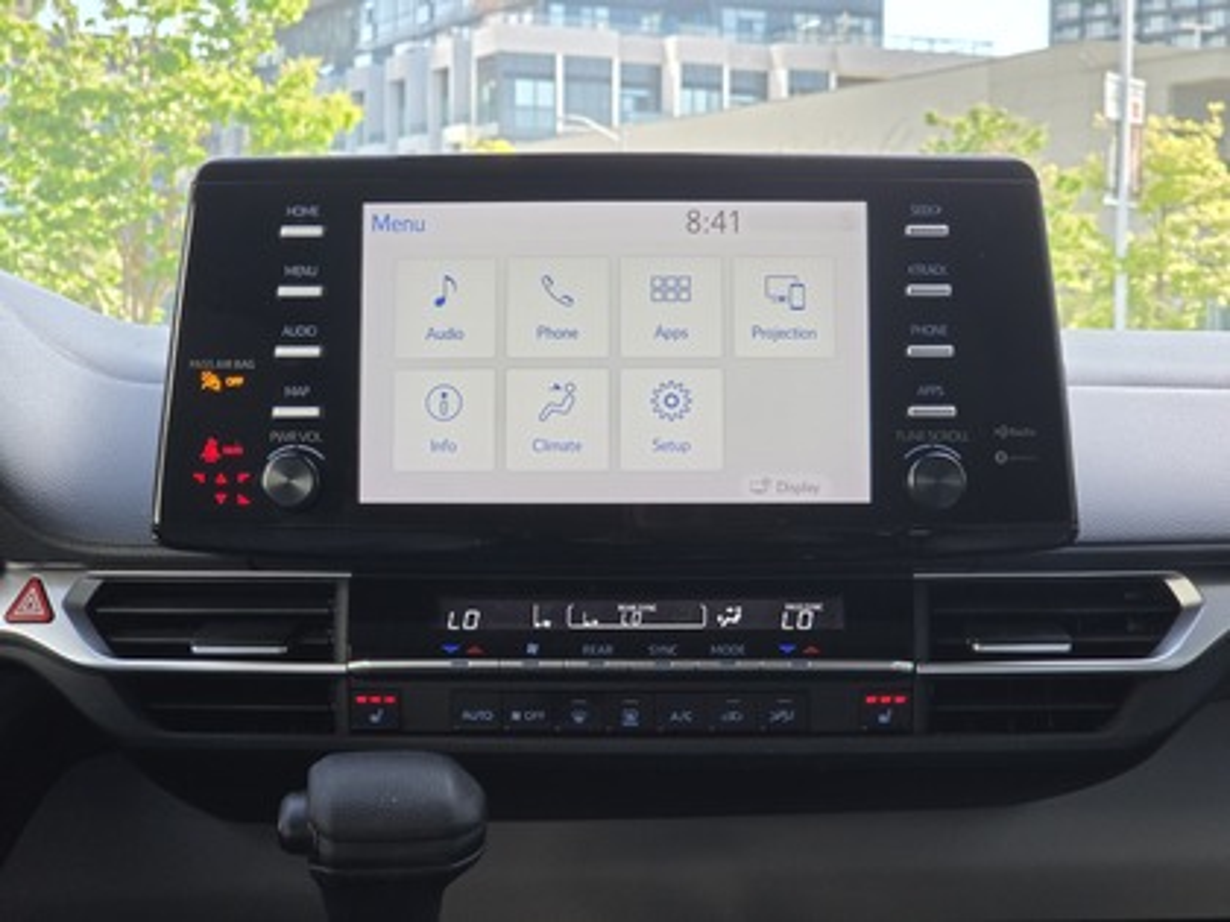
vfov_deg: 21.3
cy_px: 461
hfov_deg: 28.2
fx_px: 2452
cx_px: 615
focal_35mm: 69
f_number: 2.4
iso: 50
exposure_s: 1/120
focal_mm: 7
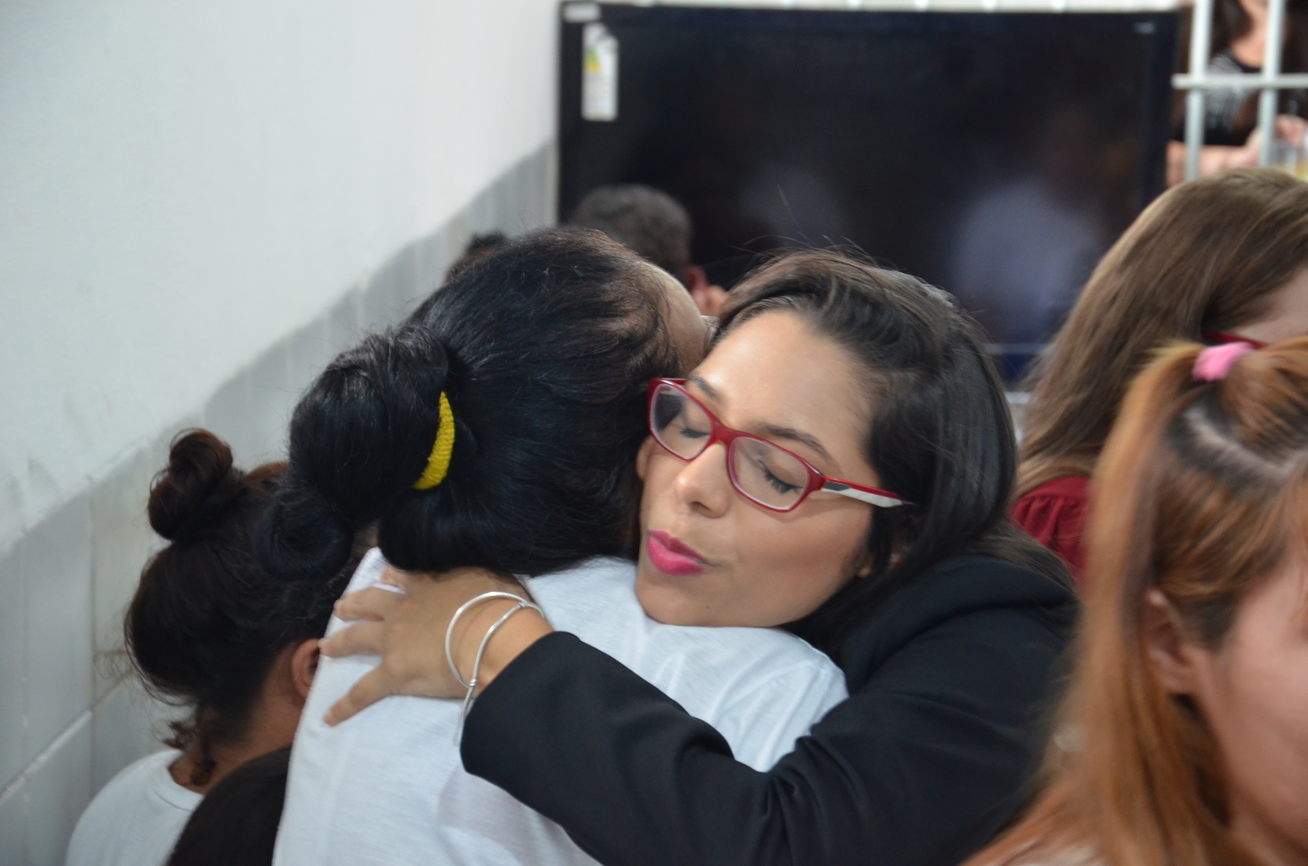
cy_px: 433
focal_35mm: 105
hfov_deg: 19.5
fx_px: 3807
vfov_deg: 13.0
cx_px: 654
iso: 1600
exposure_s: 1/30
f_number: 5.3
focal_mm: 70
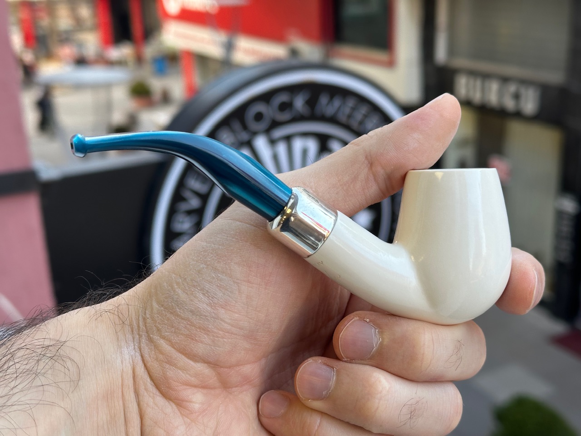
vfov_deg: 30.3
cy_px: 218
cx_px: 290
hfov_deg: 39.7
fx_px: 806
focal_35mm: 48
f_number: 1.78
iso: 64
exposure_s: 1/229
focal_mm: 6.86
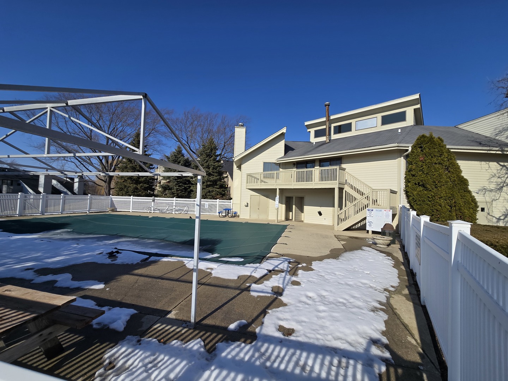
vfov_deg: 89.9
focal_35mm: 13
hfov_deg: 106.2
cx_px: 254
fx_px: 191
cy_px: 190
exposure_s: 1/3687
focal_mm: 2.2
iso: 50
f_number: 2.2
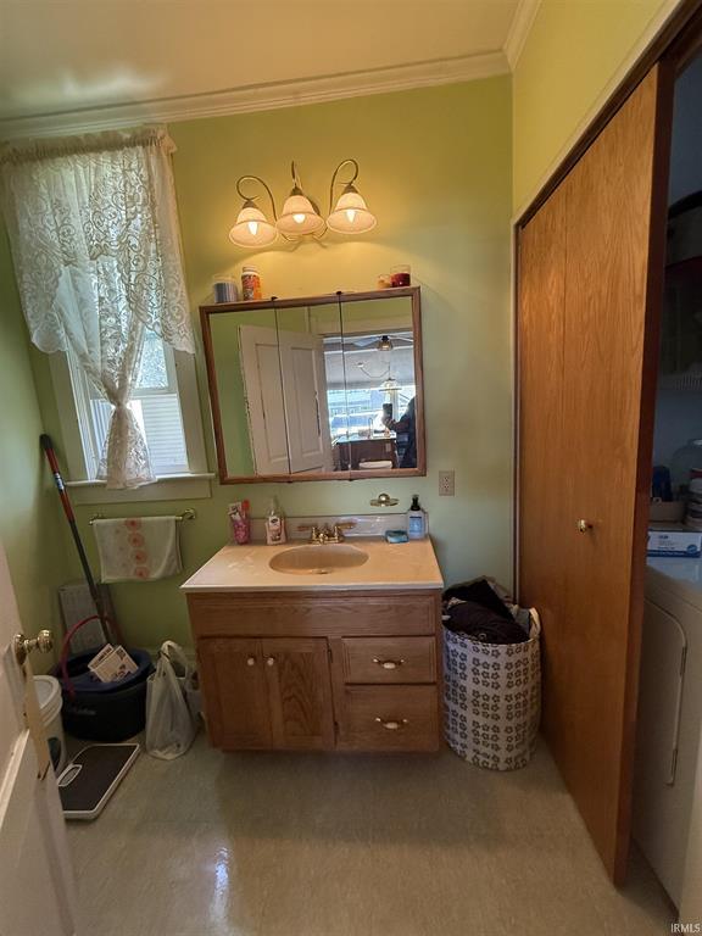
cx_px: 351
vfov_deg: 102.1
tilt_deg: -5.7
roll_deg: +2.6
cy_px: 468
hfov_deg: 85.7
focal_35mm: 14
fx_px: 379
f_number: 2.2
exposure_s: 1/120
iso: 320
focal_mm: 2.22
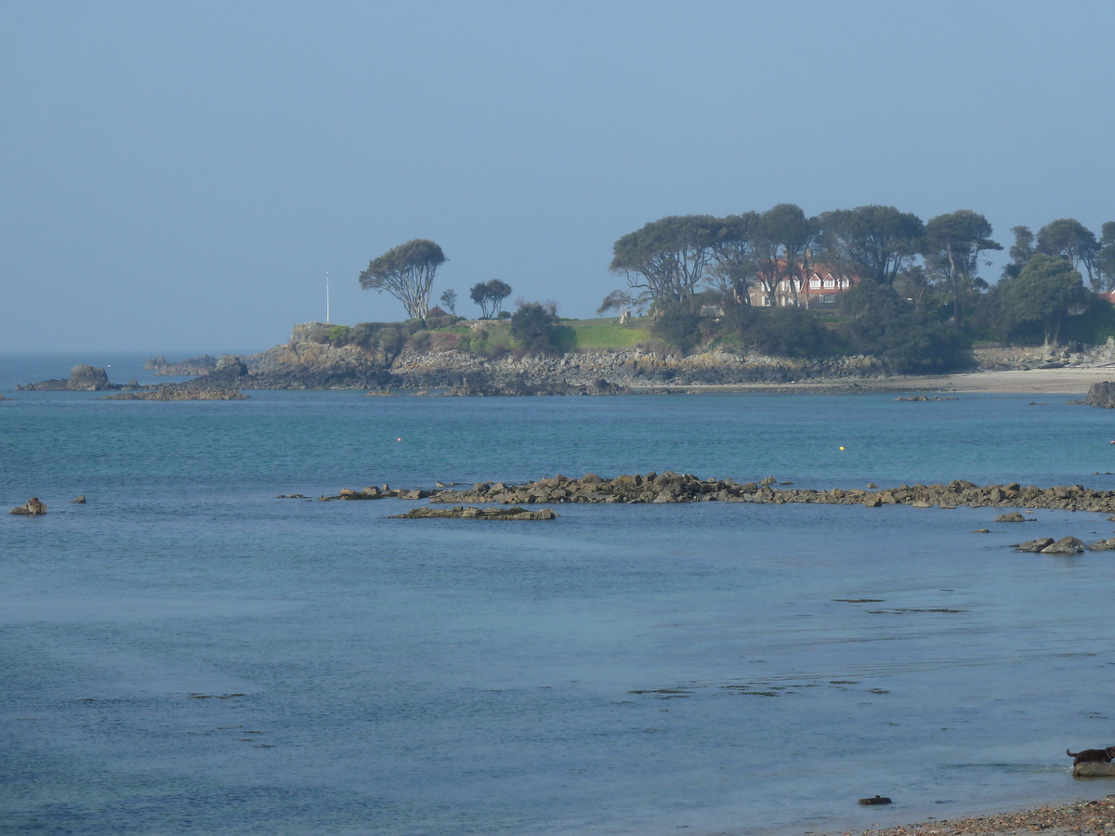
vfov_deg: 10.8
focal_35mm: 137
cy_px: 418
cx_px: 558
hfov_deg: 14.4
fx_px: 4413
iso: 80
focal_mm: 22.5
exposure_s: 1/500
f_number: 4.5
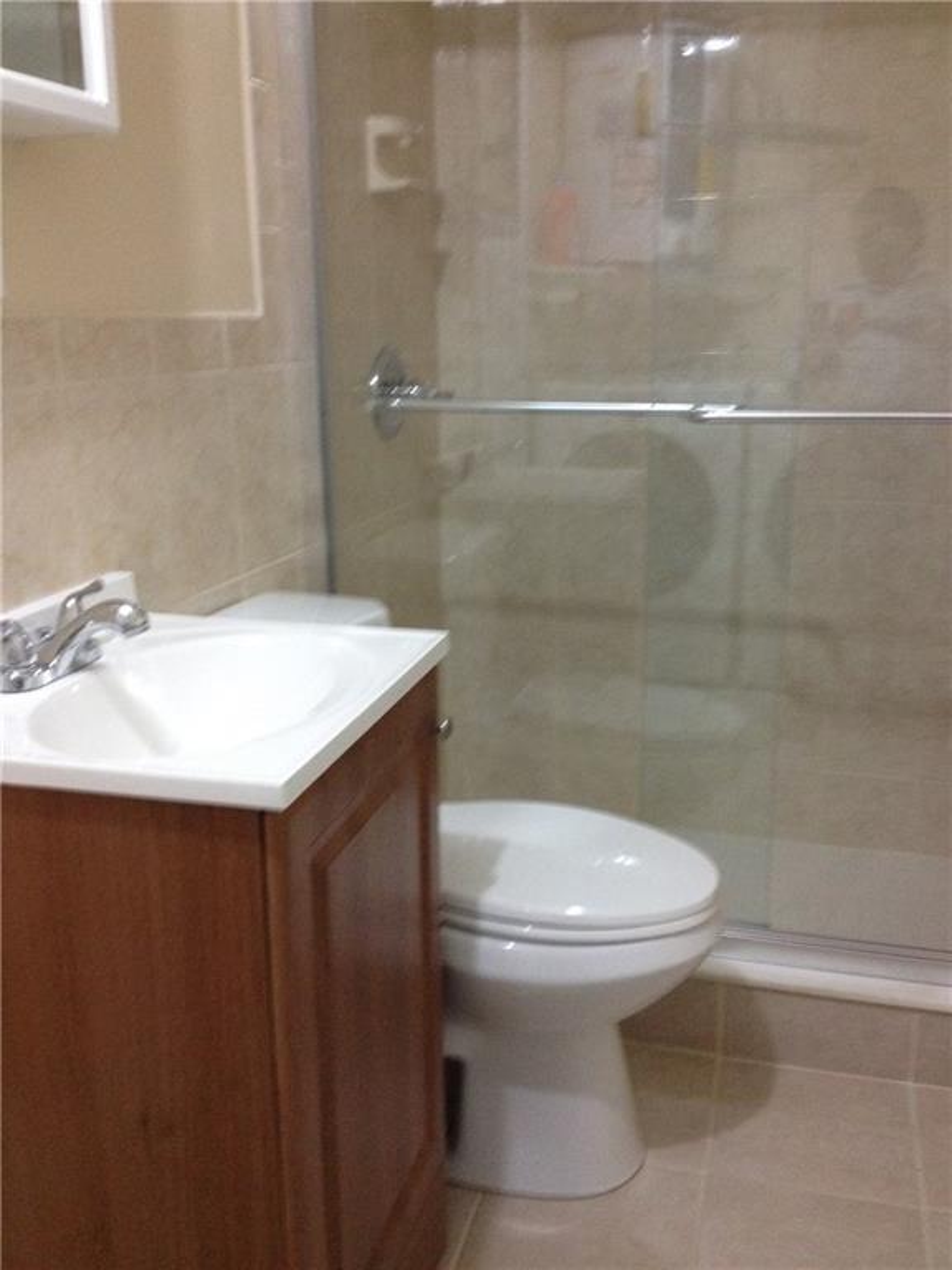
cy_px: 635
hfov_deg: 40.7
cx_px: 476
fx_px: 1283
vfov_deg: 52.6
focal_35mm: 35
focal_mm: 4.28
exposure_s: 1/20
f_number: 2.4
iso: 250
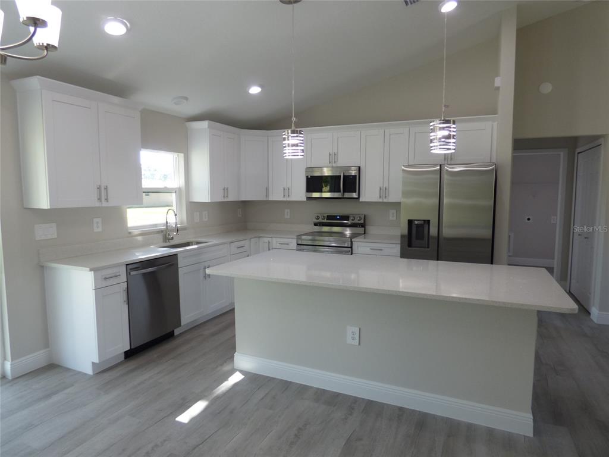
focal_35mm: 20
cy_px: 228
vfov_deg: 66.0
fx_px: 352
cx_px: 304
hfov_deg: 81.7
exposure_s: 1/60
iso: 125
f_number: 2.8
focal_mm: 3.58
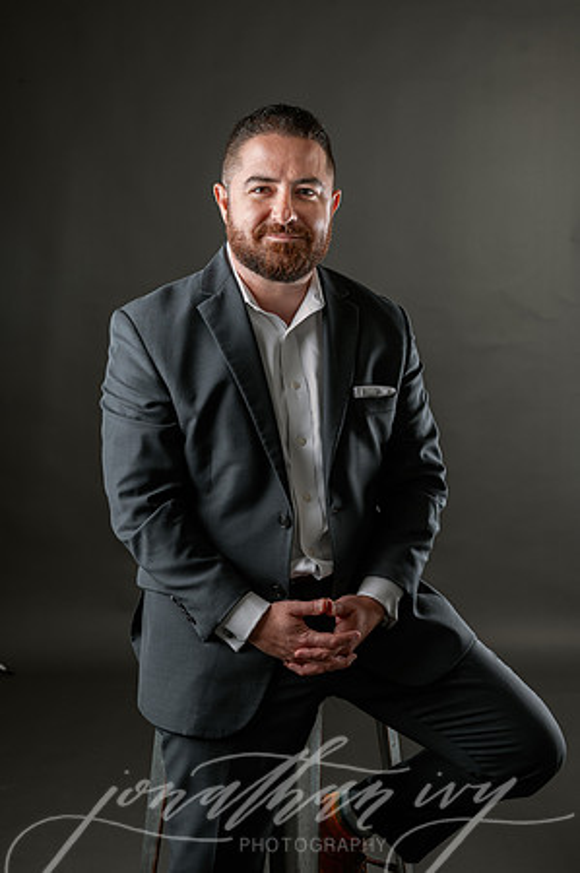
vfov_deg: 39.6
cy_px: 436
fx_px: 1211
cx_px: 290
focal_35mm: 50
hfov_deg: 26.9
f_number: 5
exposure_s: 1/200
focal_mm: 50
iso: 100
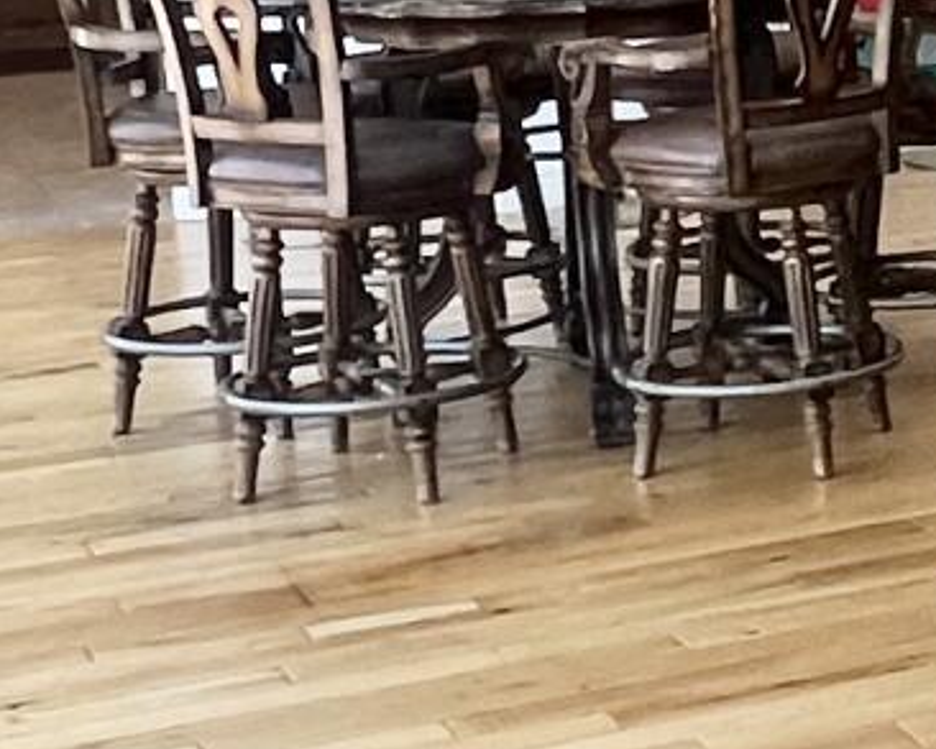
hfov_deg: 16.1
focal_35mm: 104
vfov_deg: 14.6
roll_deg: +0.6
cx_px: 1578
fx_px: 2882
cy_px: 49
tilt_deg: -6.2
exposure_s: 1/120
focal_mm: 1.57
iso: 200
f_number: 1.8
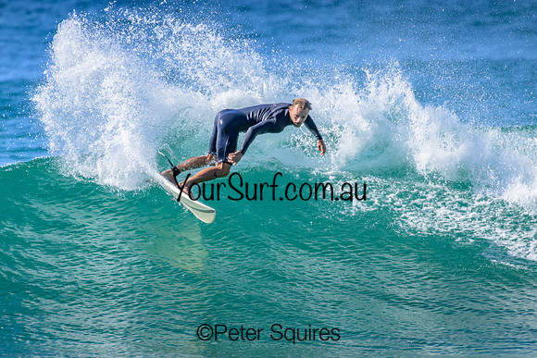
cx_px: 268
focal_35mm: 1000
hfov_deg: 2.1
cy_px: 179
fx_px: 14919
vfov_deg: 1.4
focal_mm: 1000
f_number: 11
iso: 1600
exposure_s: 1/2000
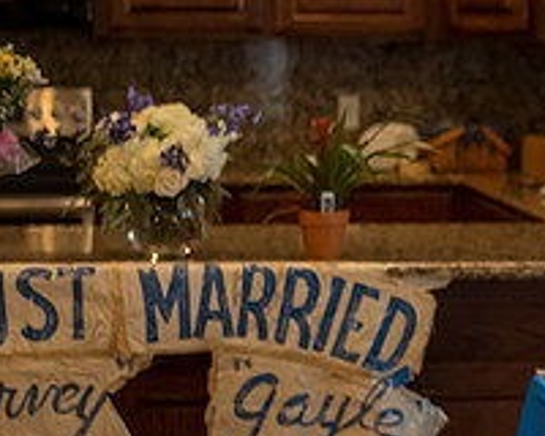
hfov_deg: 8.4
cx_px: 903
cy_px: 259
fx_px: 3581
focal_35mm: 222
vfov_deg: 7.0
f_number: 4
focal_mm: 70
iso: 2500
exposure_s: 1/200
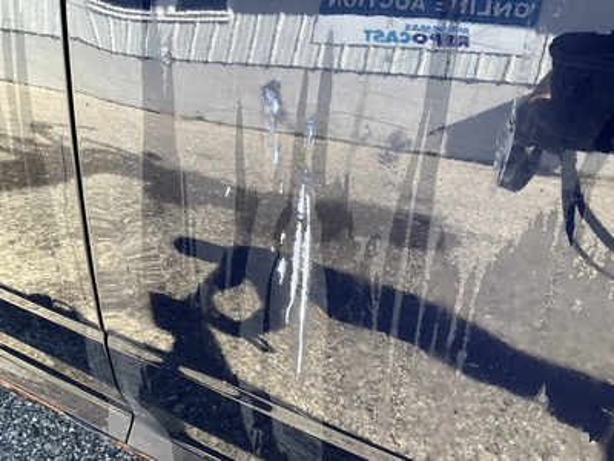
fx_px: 514
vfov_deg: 48.2
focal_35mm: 29
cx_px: 307
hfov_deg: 61.7
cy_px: 230
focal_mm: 3
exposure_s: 1/122
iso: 25
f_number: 1.8
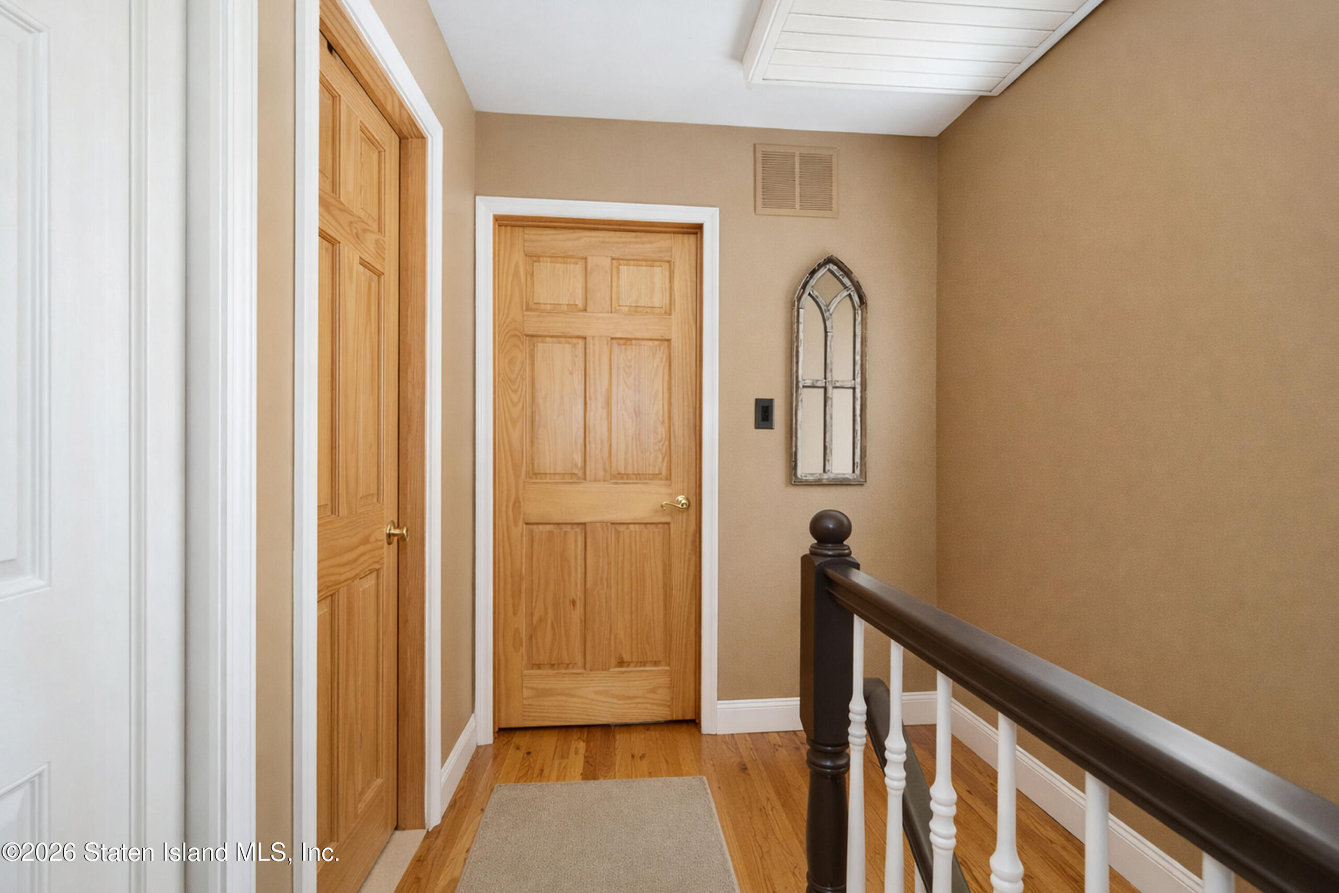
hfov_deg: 100.4
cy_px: 446
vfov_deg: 77.3
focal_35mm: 15
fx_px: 558
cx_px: 670
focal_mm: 10
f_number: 8
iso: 1600
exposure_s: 1/60
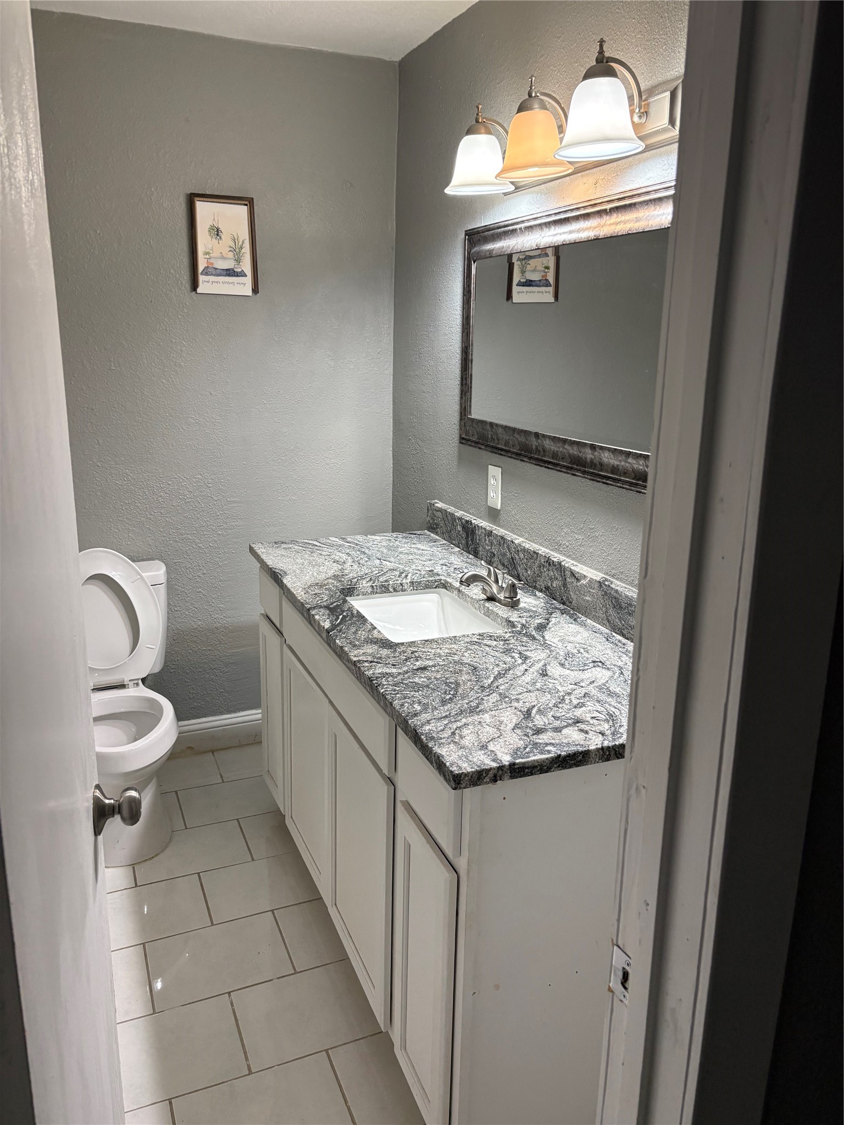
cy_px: 562
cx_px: 422
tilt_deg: -10.8
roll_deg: -1.6
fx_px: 845
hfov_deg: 53.1
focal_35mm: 26
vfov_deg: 67.3
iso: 160
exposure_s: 1/60
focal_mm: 5.96
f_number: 1.6
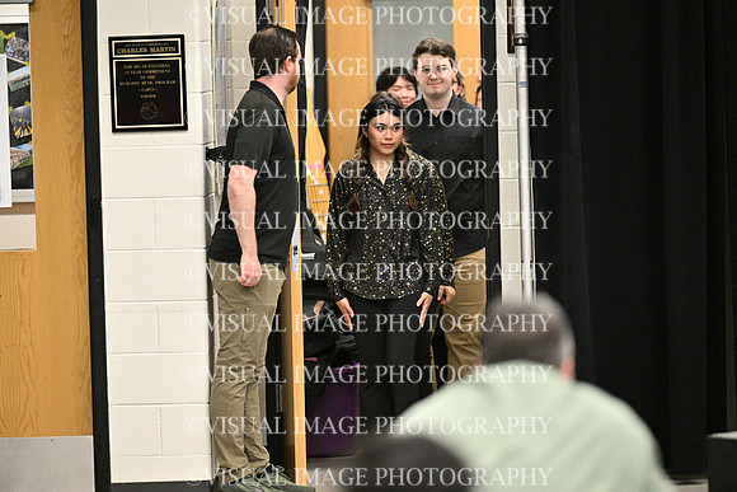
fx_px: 4095
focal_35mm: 200
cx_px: 368
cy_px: 246
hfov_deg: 10.3
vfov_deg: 6.9
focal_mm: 200
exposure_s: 1/500
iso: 6400
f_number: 2.8
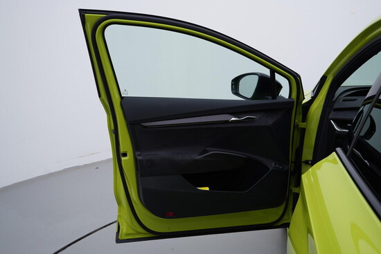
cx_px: 190
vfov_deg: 36.9
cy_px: 127
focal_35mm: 36
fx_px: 381
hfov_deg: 53.1
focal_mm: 24
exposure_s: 1/80
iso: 125
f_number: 4
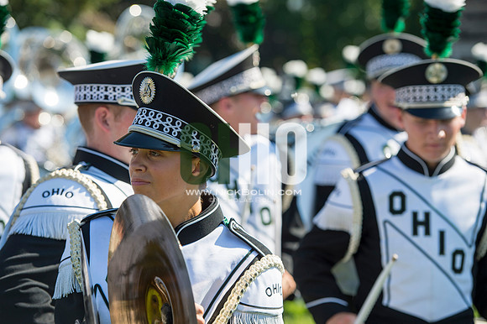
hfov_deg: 15.8
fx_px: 1758
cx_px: 244
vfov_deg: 10.5
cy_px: 162
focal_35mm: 130
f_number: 4.5
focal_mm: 130
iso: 200
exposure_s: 1/1000
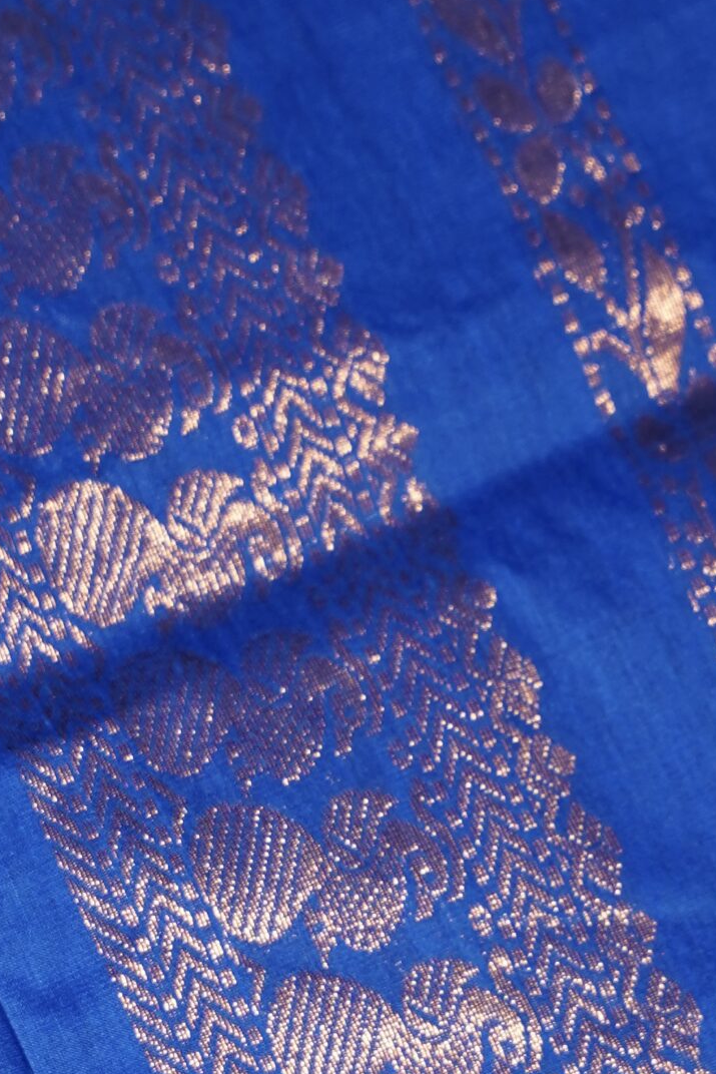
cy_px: 971
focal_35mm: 222
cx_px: 478
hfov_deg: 6.2
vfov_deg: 9.2
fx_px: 6620
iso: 400
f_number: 2.8
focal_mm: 62.3
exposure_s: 1/200
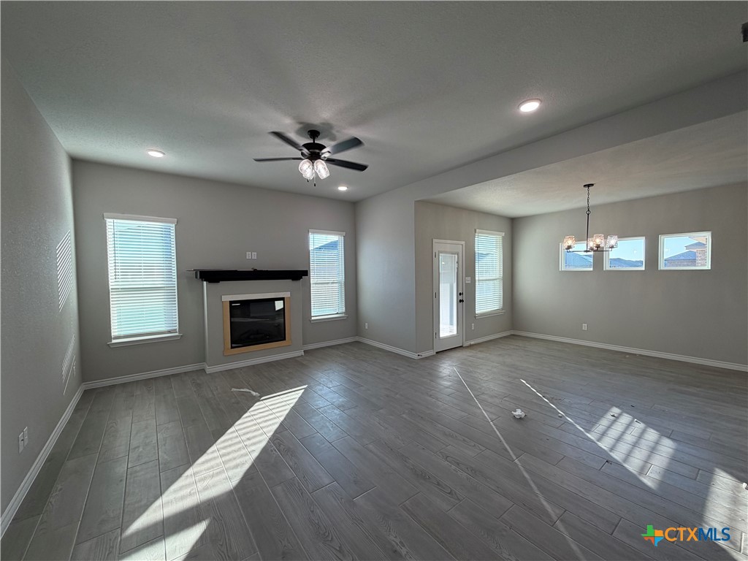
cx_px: 374
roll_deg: +1.1
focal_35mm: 14
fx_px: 303
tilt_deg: -0.5
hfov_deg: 102.1
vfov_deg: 85.7
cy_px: 280
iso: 64
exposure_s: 1/120
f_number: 2.2
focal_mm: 2.22
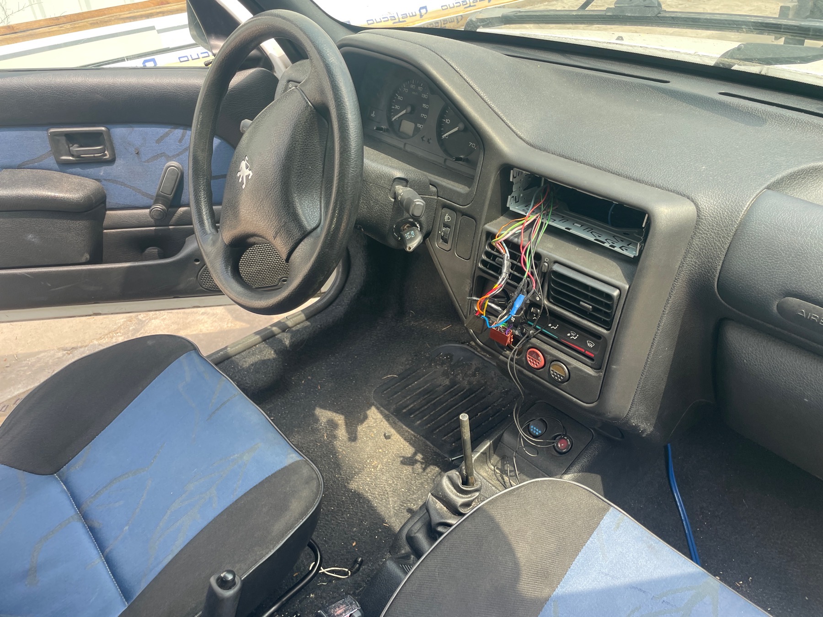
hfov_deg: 67.3
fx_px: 618
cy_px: 308
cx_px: 412
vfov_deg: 53.1
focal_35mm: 26
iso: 32
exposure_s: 1/243
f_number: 1.6
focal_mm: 4.2
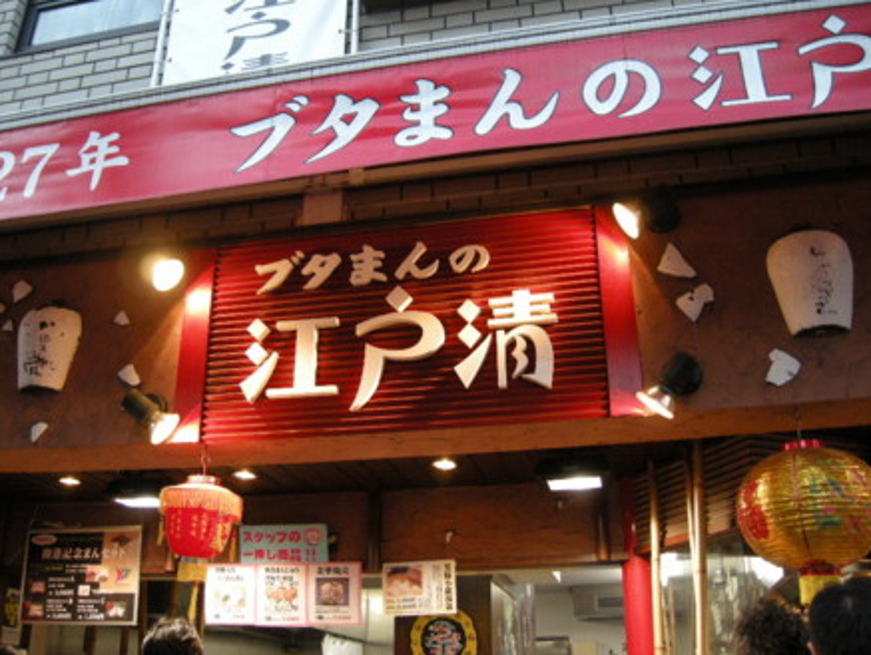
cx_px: 446
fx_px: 907
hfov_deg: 51.3
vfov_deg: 39.7
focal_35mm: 36
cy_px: 332
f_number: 2.7
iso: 355
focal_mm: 7.5
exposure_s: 1/68
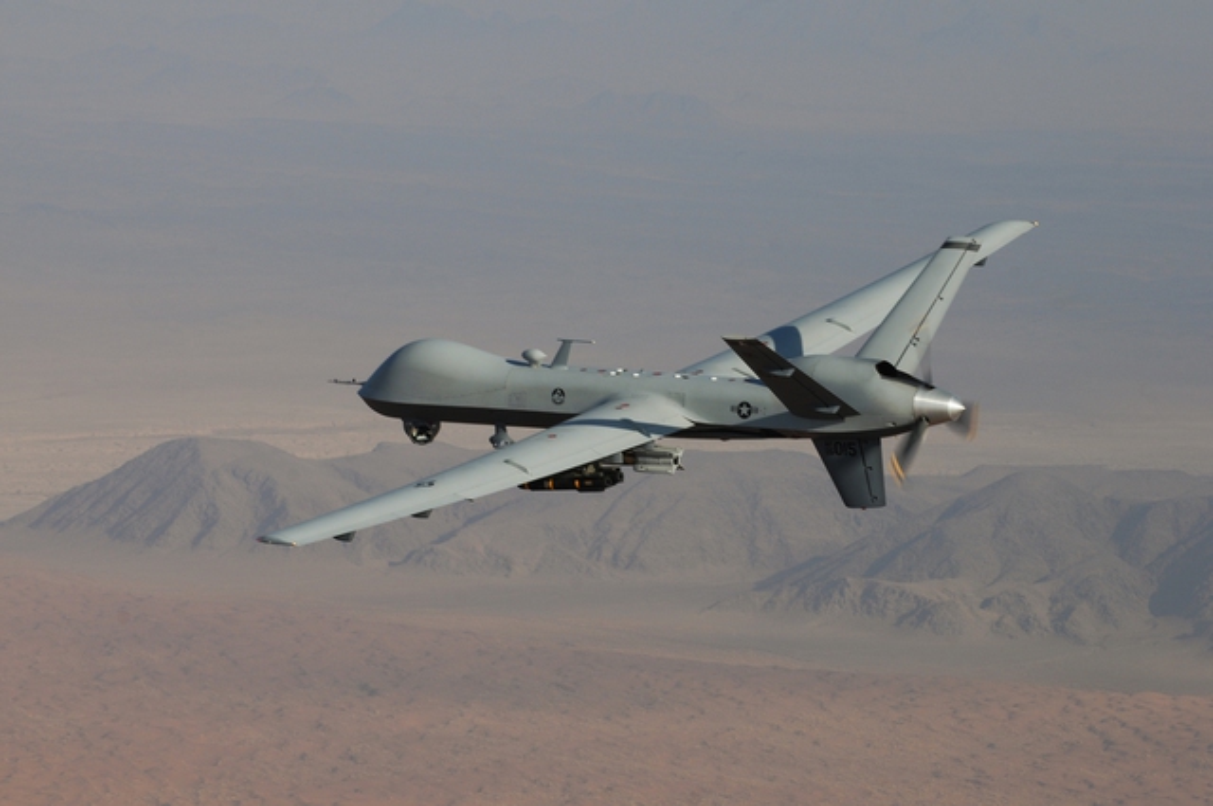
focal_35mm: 255
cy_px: 403
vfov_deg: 5.4
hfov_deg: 8.1
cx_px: 606
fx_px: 8581
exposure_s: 1/400
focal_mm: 170
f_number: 10
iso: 200
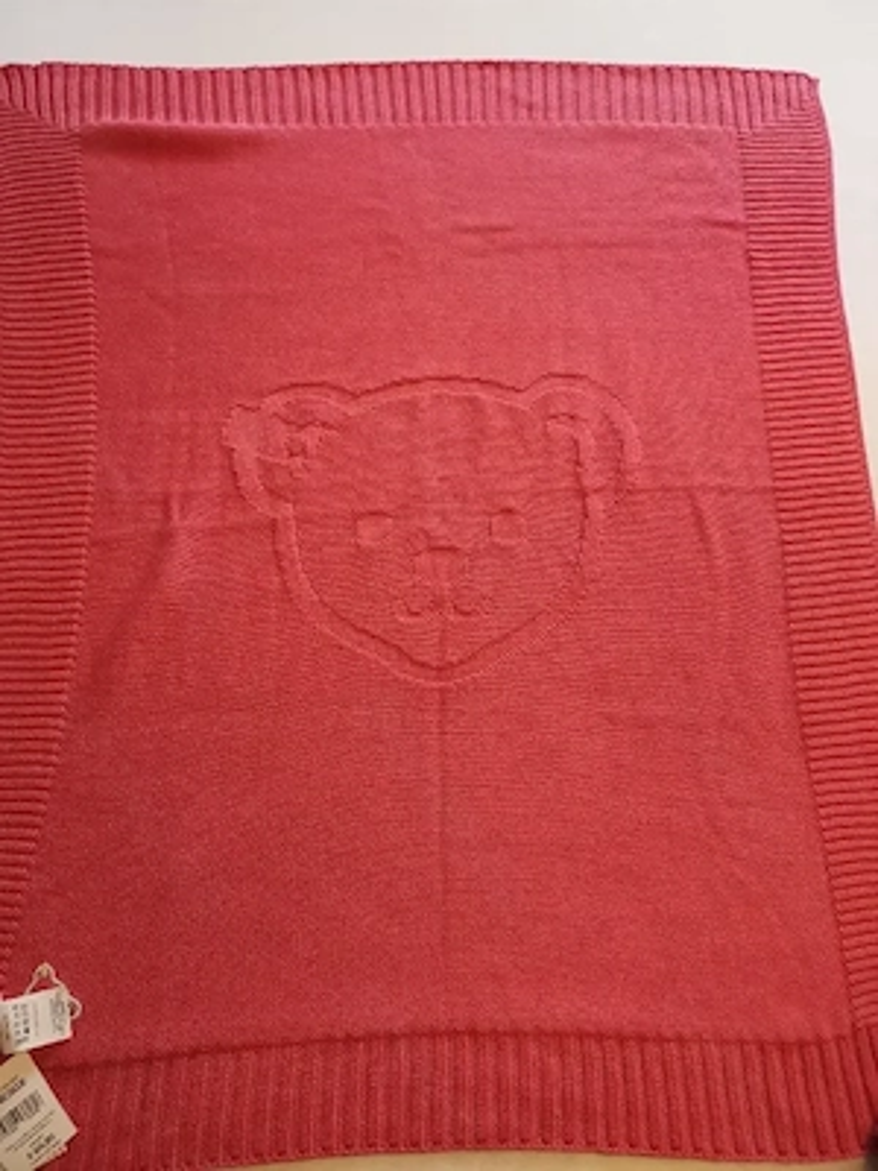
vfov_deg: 65.3
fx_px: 913
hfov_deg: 51.4
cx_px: 439
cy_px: 586
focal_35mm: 27
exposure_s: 1/50
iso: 320
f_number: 1.8
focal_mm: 5.58
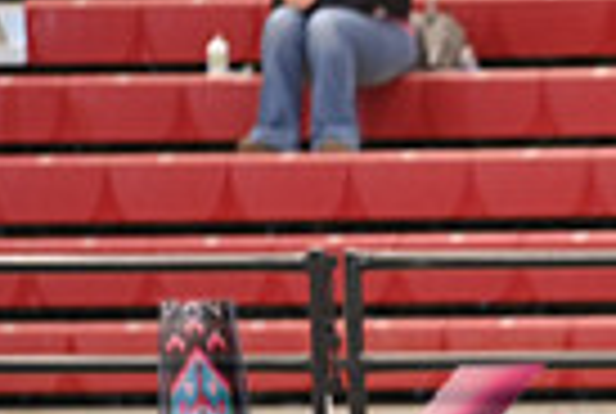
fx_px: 14490
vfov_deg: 1.6
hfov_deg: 2.4
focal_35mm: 845
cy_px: 619
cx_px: 994
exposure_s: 1/250
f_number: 3.2
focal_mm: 200
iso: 1600
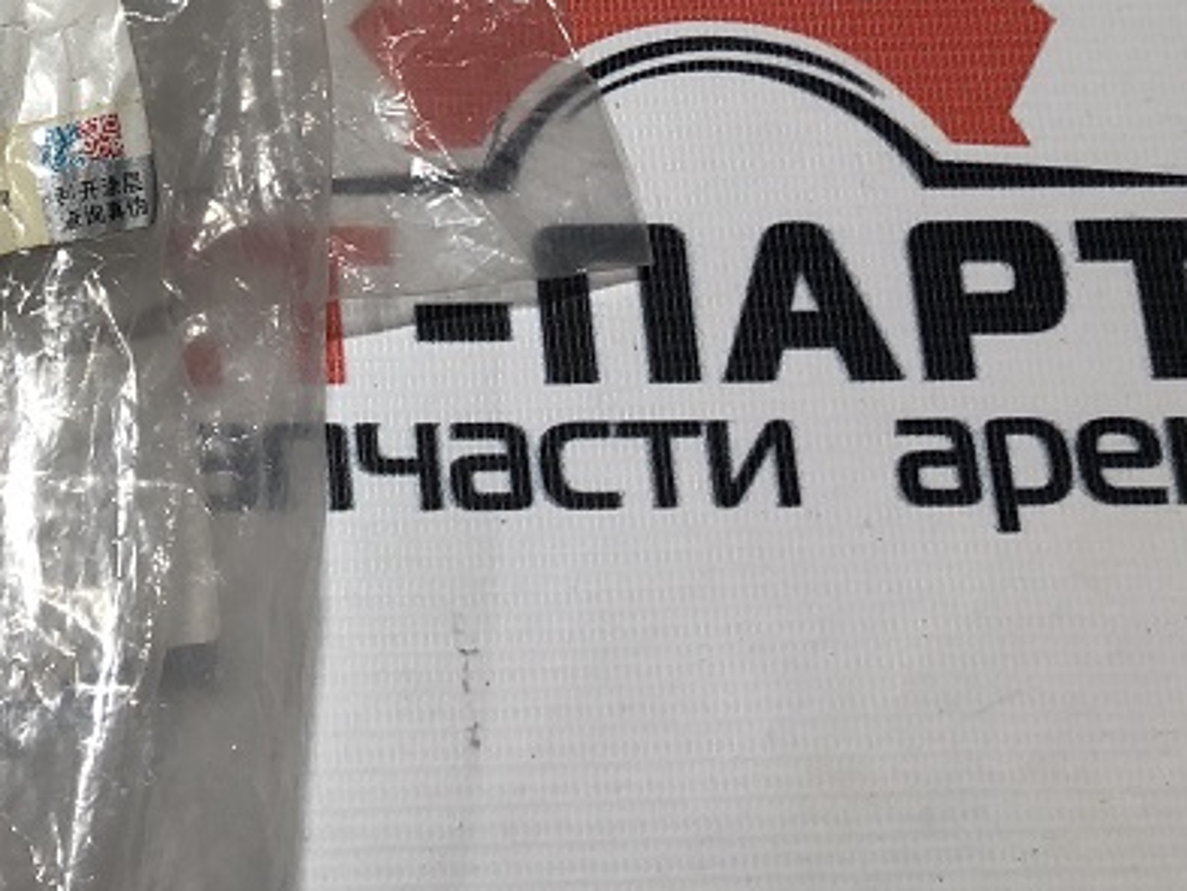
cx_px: -133
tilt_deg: -69.9
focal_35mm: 73
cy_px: -60
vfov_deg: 19.4
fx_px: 2504
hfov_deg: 24.8
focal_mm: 3.99
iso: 32
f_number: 1.8
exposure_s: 1/100
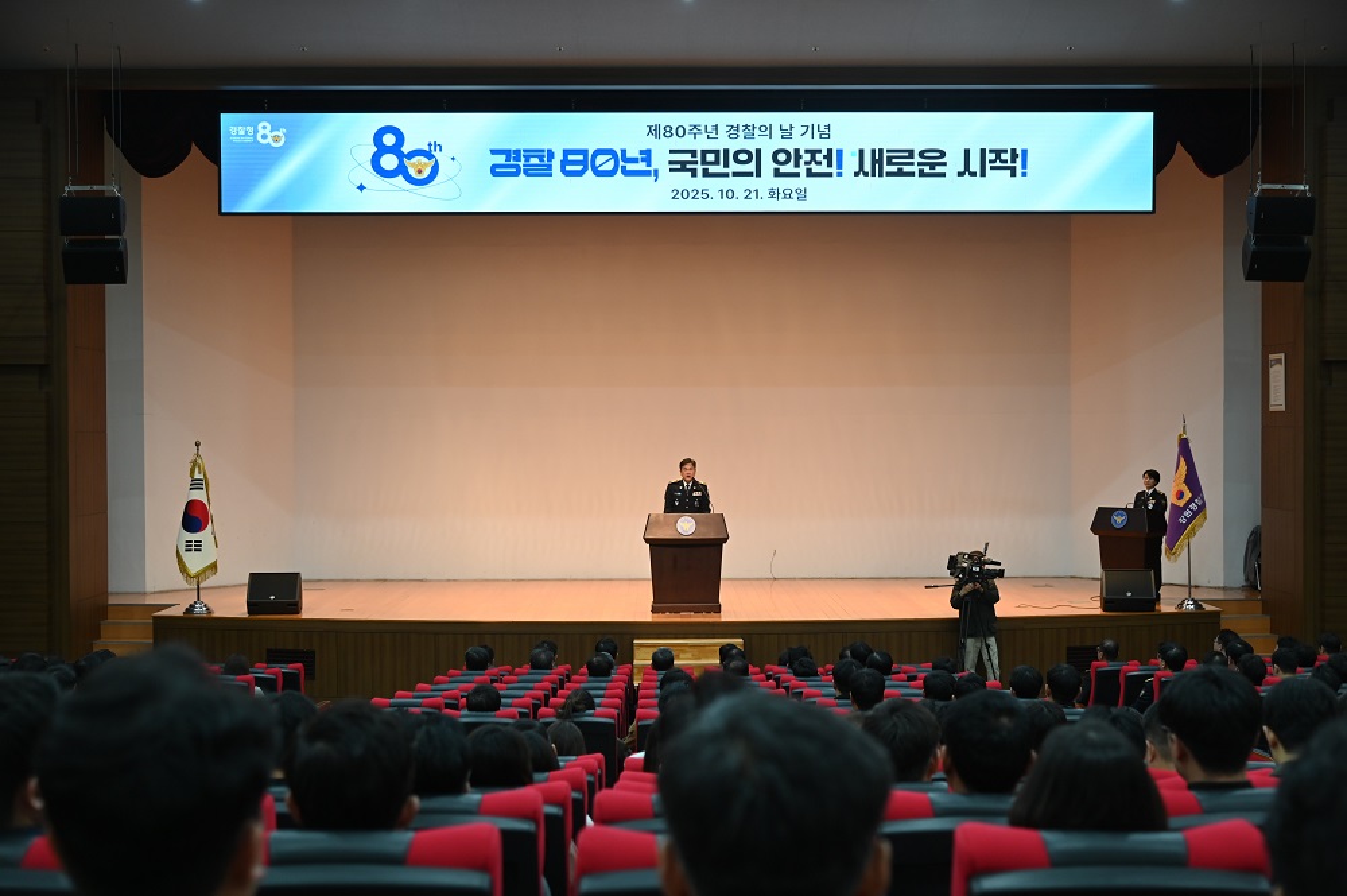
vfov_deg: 28.0
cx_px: 674
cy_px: 448
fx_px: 1794
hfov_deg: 41.1
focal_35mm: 48
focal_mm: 48
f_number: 4
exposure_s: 1/125
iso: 800
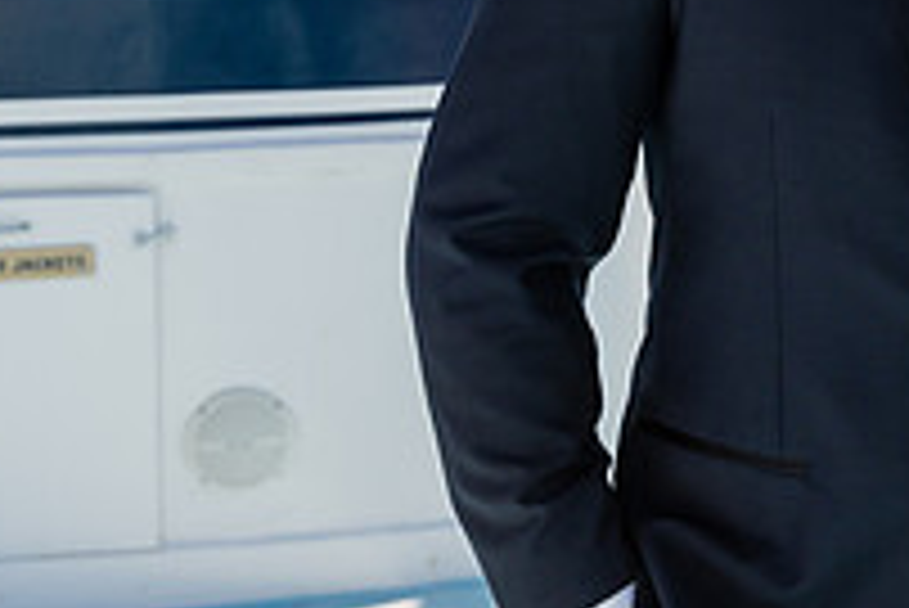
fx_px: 2779
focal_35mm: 110
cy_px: -61
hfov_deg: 17.4
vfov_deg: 12.3
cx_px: 1177
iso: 320
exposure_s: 1/2500
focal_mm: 37
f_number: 4.5
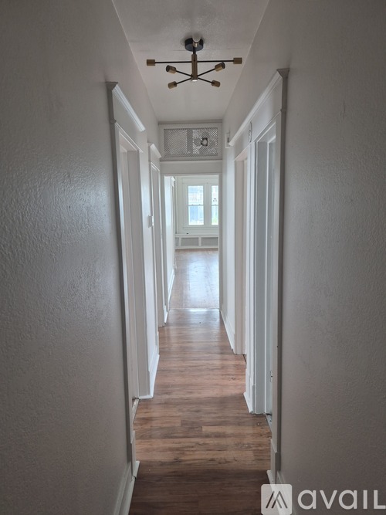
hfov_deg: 58.9
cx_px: 193
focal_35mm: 23
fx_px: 342
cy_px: 258
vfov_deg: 73.9
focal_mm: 5.4
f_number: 1.8
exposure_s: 1/120
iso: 200
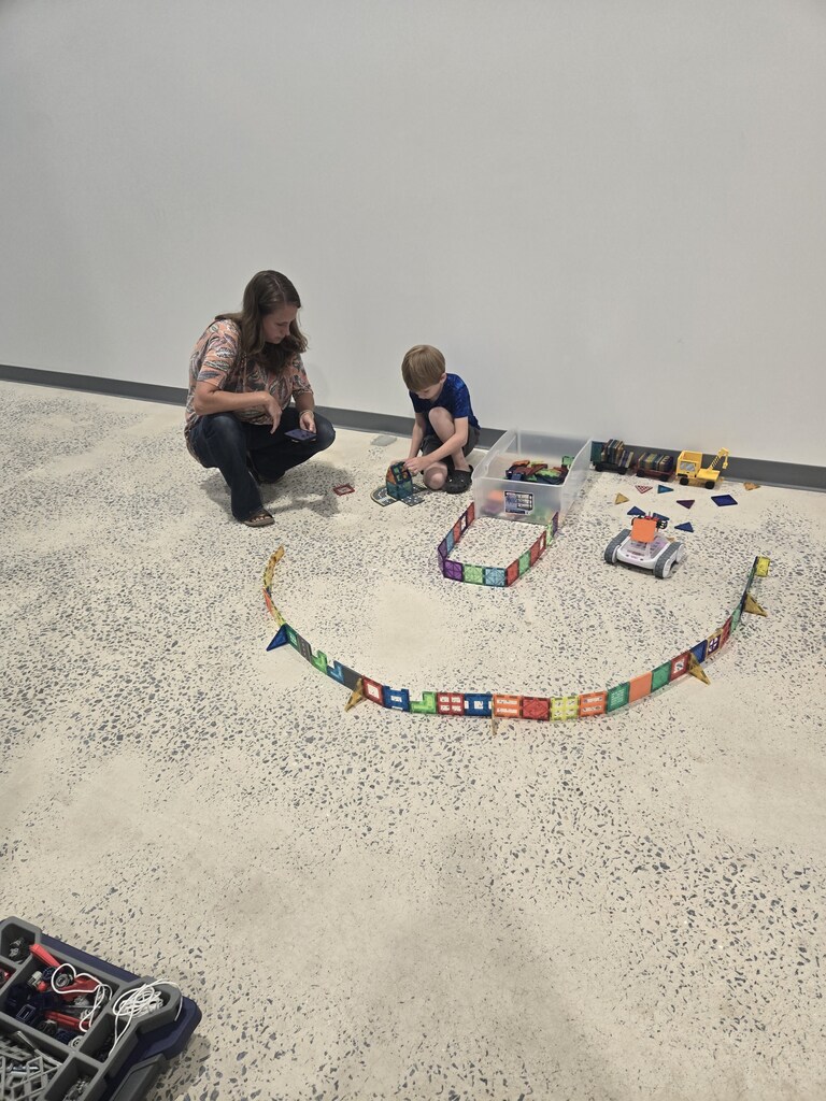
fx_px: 732
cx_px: 413
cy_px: 550
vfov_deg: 73.9
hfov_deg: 58.9
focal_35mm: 23
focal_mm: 5.4
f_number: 1.8
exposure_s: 1/120
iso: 80
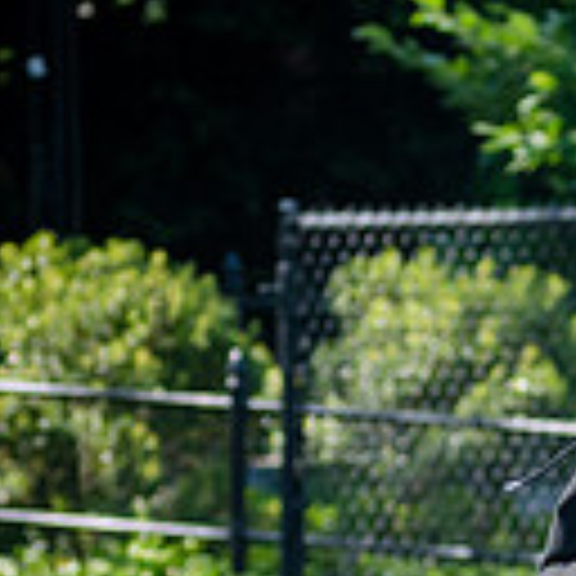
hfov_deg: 2.1
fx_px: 16002
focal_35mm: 850
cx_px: 652
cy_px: 615
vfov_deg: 2.1
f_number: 4
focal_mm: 145
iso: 400
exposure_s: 1/1250
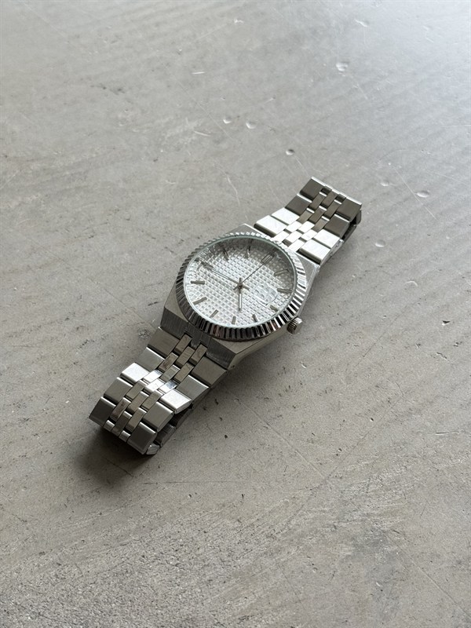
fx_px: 871
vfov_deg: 39.7
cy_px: 314
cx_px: 236
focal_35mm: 48
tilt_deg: -54.2
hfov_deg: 30.3
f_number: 1.78
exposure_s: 1/352
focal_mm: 6.76
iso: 80
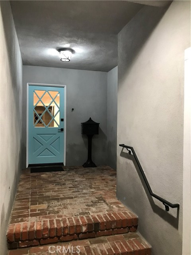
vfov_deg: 63.4
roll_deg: -0.5
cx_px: 96
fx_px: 206
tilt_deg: -0.9
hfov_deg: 49.7
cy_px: 128
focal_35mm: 28
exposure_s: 1/15
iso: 64
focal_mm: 3.99
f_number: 1.8
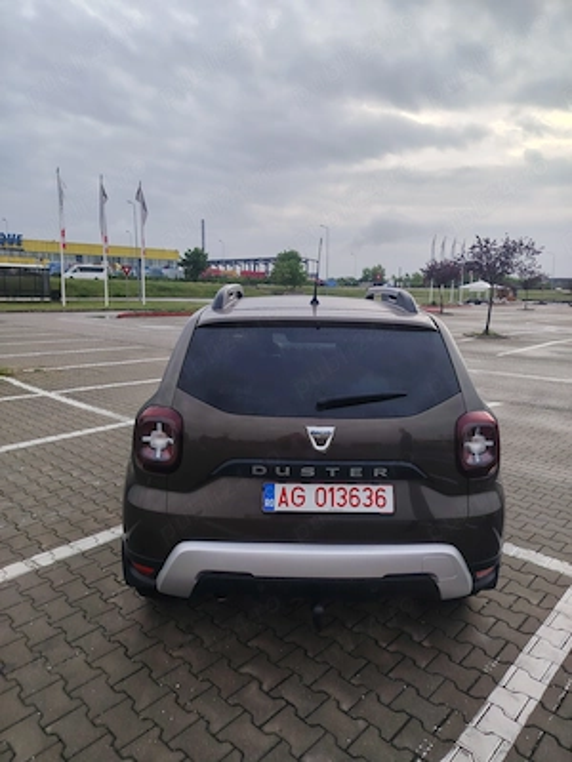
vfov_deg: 71.6
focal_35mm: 24
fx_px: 529
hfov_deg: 56.8
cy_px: 381
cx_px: 286
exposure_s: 1/306
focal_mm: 5.25
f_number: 1.75
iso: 100
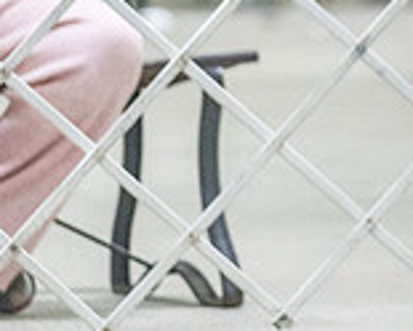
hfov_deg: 3.3
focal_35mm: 580
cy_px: -16
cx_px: 673
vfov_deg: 2.7
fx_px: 7089
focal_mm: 142
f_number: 3.2
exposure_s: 1/320
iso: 6400
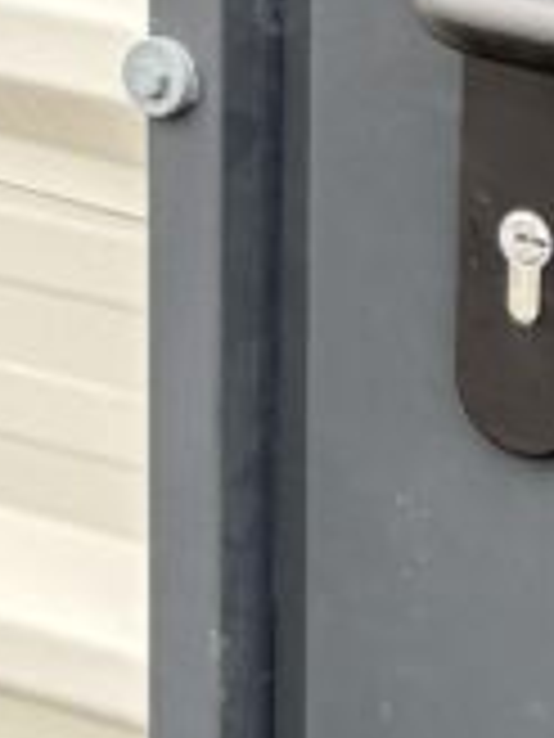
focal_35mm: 127
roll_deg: -6.6
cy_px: 666
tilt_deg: -19.9
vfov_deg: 15.3
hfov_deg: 10.6
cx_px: 1135
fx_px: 2710
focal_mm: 5.96
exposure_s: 1/365
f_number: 1.6
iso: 64
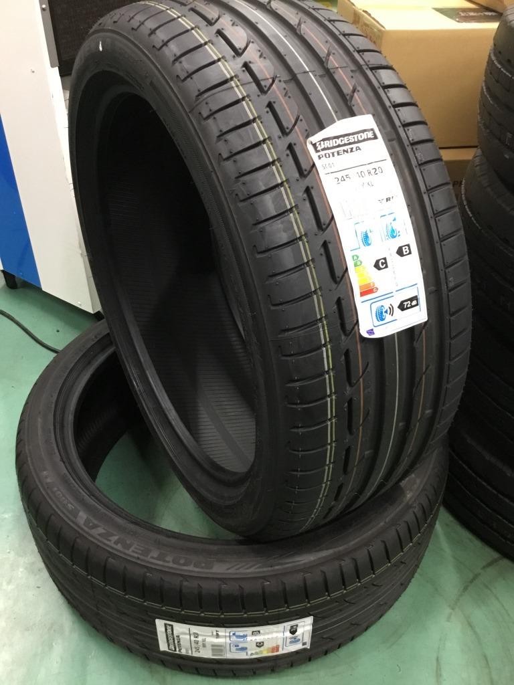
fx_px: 614
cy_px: 342
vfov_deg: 58.4
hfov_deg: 45.4
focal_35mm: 31
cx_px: 257
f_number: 2.4
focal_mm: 3.3
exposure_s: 1/24
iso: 200
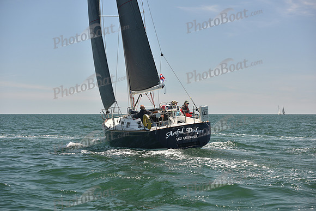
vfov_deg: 19.5
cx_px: 158
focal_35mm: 70
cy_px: 106
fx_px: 615
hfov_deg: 28.8
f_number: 5
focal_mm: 70
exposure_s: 1/800
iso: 250
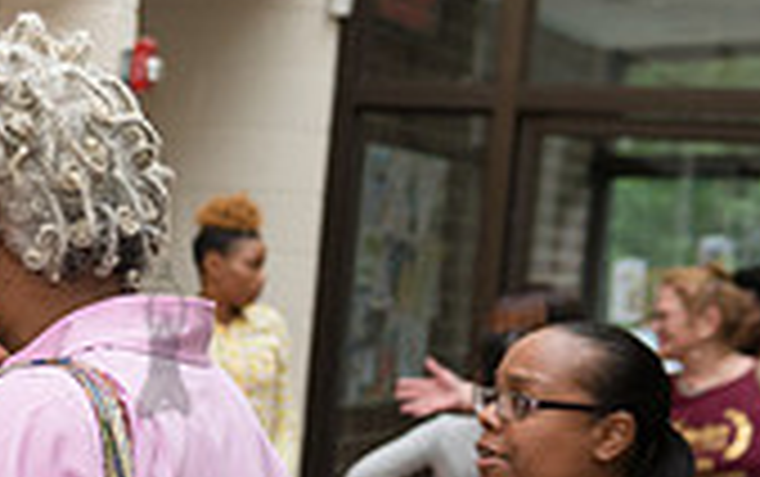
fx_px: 2903
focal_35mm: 140
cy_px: 556
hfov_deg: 13.9
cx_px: -418
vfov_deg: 9.3
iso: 640
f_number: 4
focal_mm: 40
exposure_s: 1/500
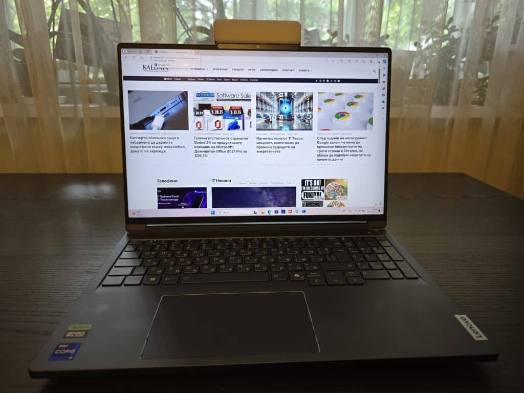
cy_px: 196
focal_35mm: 23
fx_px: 348
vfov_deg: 58.9
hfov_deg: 73.9
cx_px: 262
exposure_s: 1/100
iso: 320
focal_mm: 6.3
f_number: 1.7
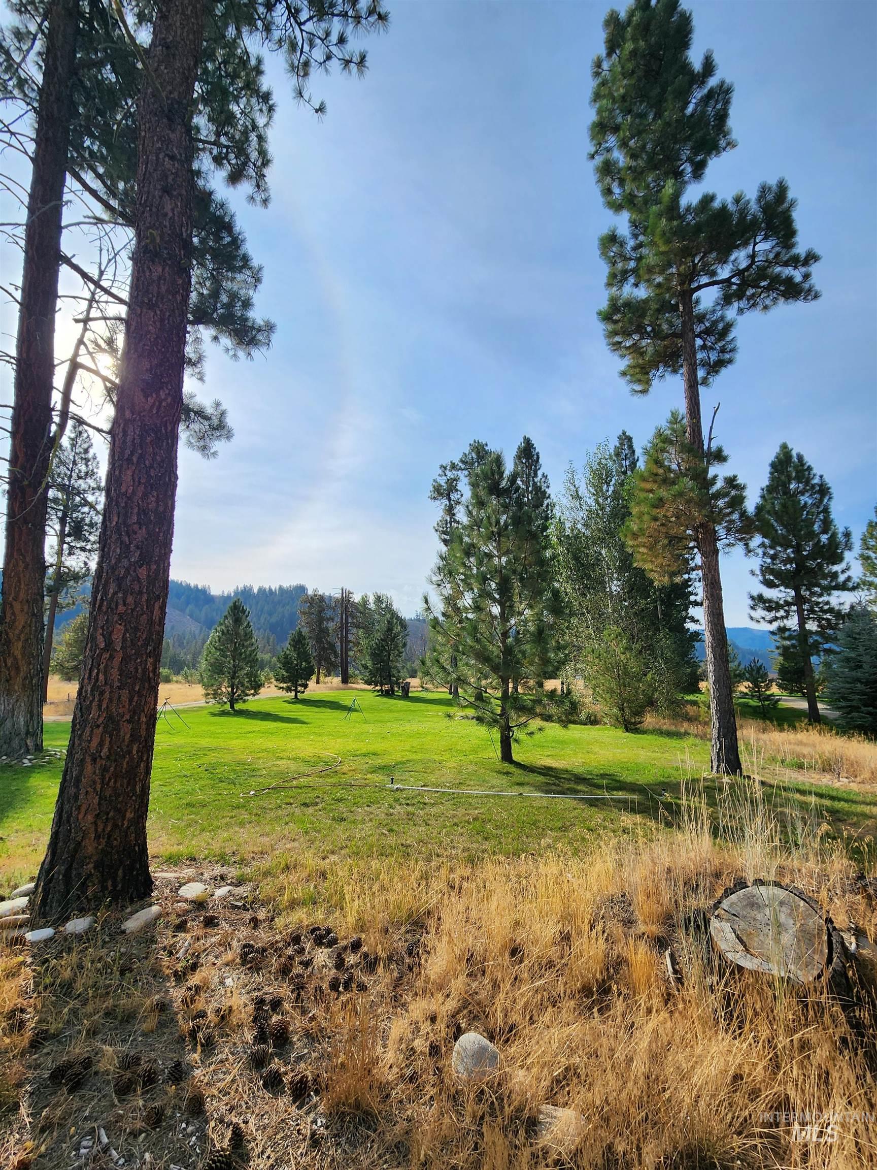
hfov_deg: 89.9
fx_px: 439
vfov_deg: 106.2
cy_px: 585
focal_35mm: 13
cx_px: 438
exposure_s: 1/2752
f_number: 2.2
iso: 50
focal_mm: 2.2
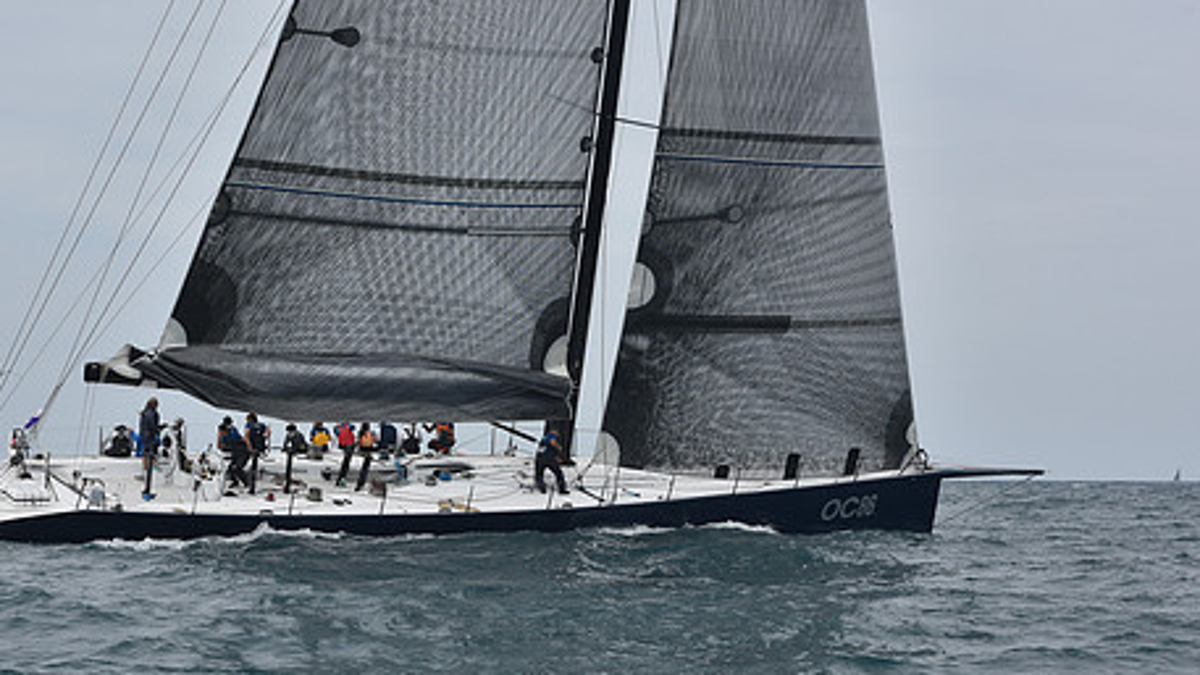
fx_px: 2959
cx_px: 507
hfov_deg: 22.9
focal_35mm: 93
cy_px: 474
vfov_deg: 13.0
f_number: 10
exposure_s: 1/800
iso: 250
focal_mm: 70
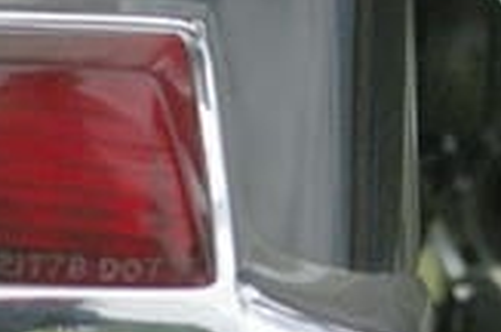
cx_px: 34
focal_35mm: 566
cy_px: -244
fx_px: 7861
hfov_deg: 3.6
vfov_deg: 2.4
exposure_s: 1/1600
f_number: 5
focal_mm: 60
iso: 800
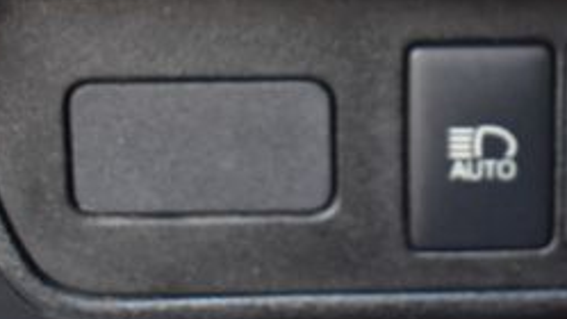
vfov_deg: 11.4
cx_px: 517
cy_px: -36
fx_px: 1578
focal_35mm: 105
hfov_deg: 20.0
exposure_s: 1/4
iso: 1600
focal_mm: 26
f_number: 4
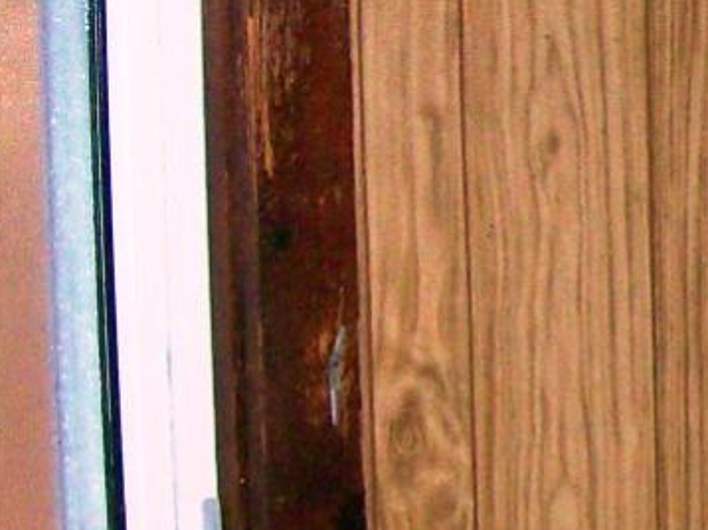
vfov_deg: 10.1
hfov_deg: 12.3
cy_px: -26
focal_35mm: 145
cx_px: 1319
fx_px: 2964
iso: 140
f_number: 2.7
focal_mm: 6
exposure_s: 1/64
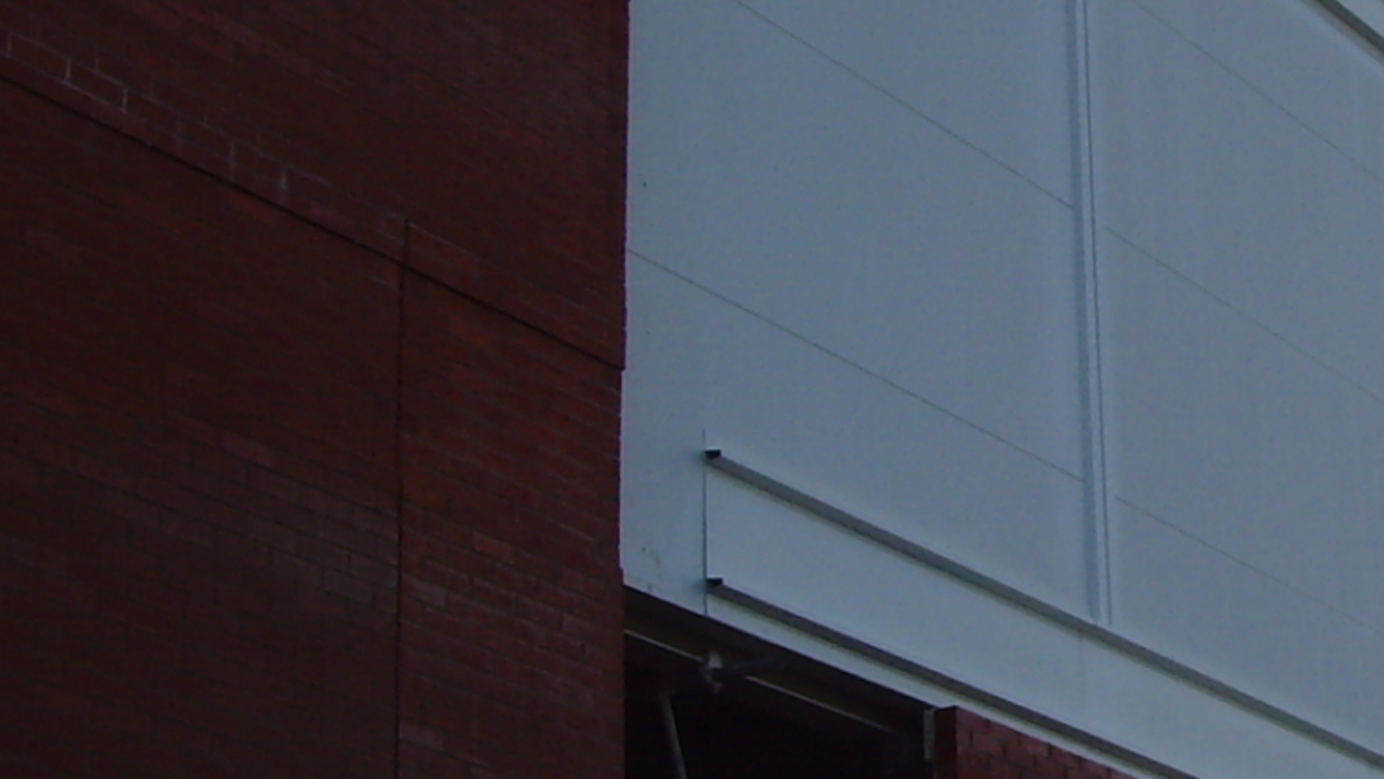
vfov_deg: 11.1
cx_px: 1591
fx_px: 4001
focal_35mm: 109
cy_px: 505
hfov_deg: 18.7
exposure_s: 1/250
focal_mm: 6.6
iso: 80
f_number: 6.3
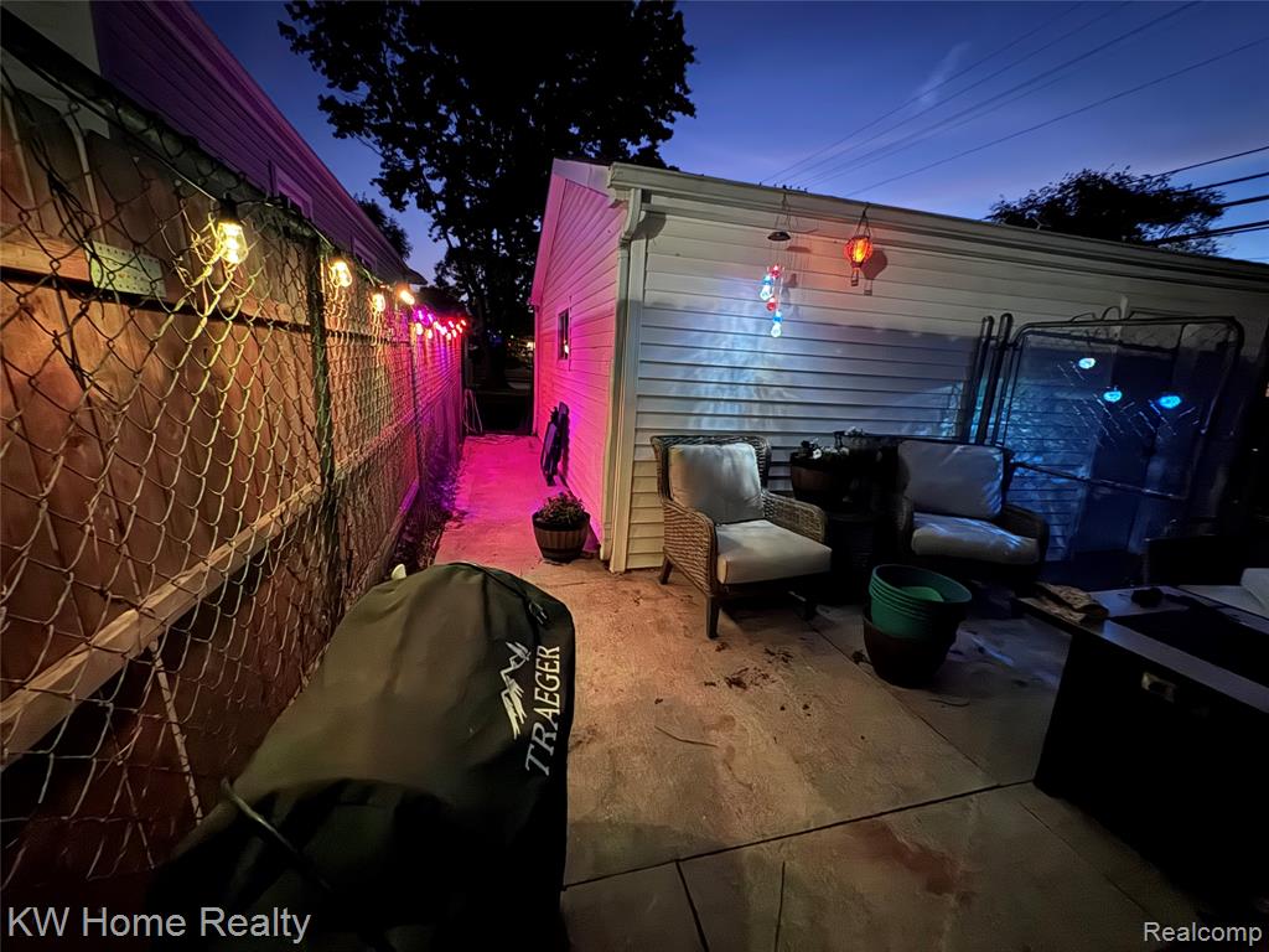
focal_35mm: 14
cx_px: 634
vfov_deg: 85.7
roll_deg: -3.7
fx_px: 513
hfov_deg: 102.1
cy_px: 476
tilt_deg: -13.6
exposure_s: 1/8
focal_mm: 2.22
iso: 2500
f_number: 2.2
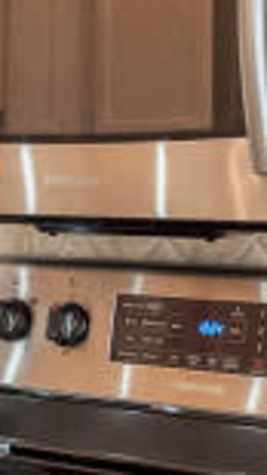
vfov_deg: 27.2
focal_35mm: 78
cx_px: 196
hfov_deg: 15.4
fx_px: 983
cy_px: 207
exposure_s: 1/50
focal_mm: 15
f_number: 4.5
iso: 2000
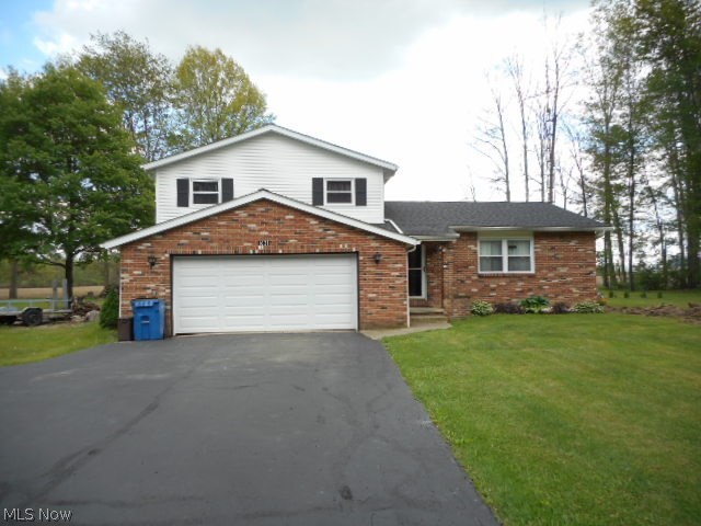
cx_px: 350
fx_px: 506
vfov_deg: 54.9
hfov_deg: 69.4
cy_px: 263
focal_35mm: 25
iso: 80
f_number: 3.7
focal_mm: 4.5
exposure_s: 1/160
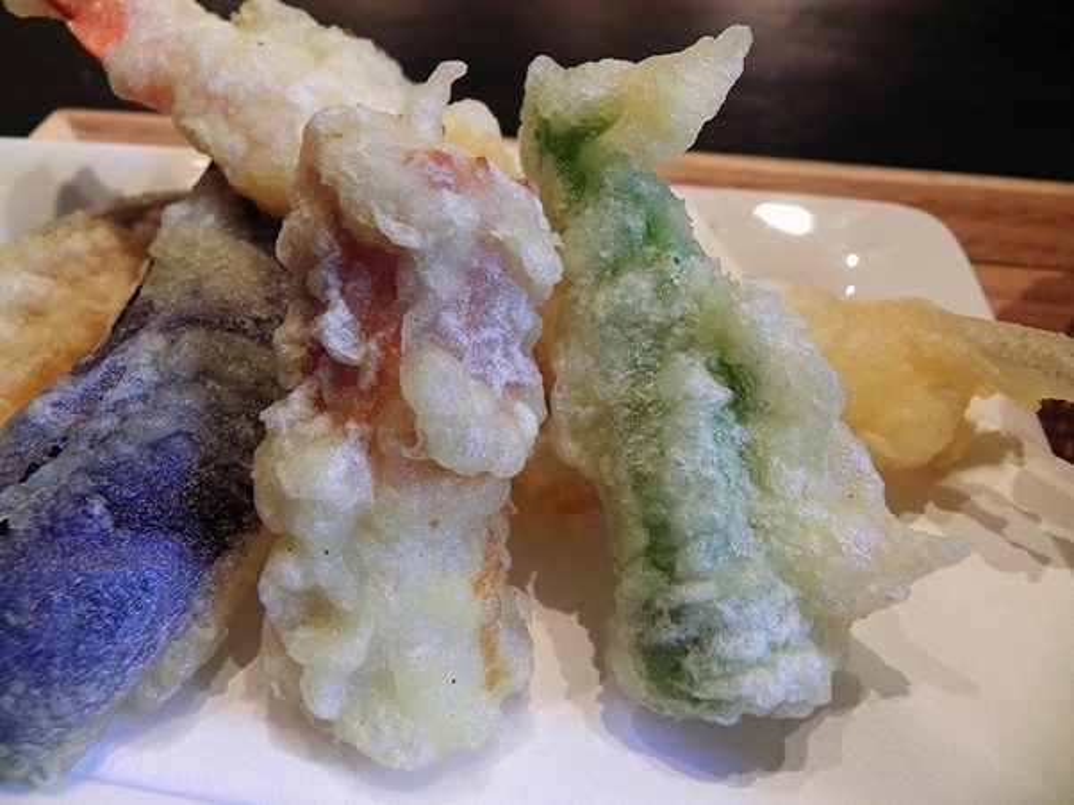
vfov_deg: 53.0
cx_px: 537
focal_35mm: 26
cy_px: 402
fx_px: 806
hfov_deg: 67.3
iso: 200
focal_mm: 4.6
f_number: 2.8
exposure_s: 1/60.5
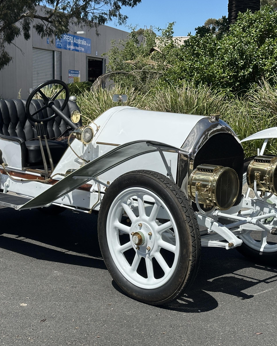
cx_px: 109
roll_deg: -1.2
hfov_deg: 24.2
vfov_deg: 30.0
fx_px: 645
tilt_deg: -6.2
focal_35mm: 63
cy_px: 173
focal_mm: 6.86
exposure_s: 1/5556
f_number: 1.78
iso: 64
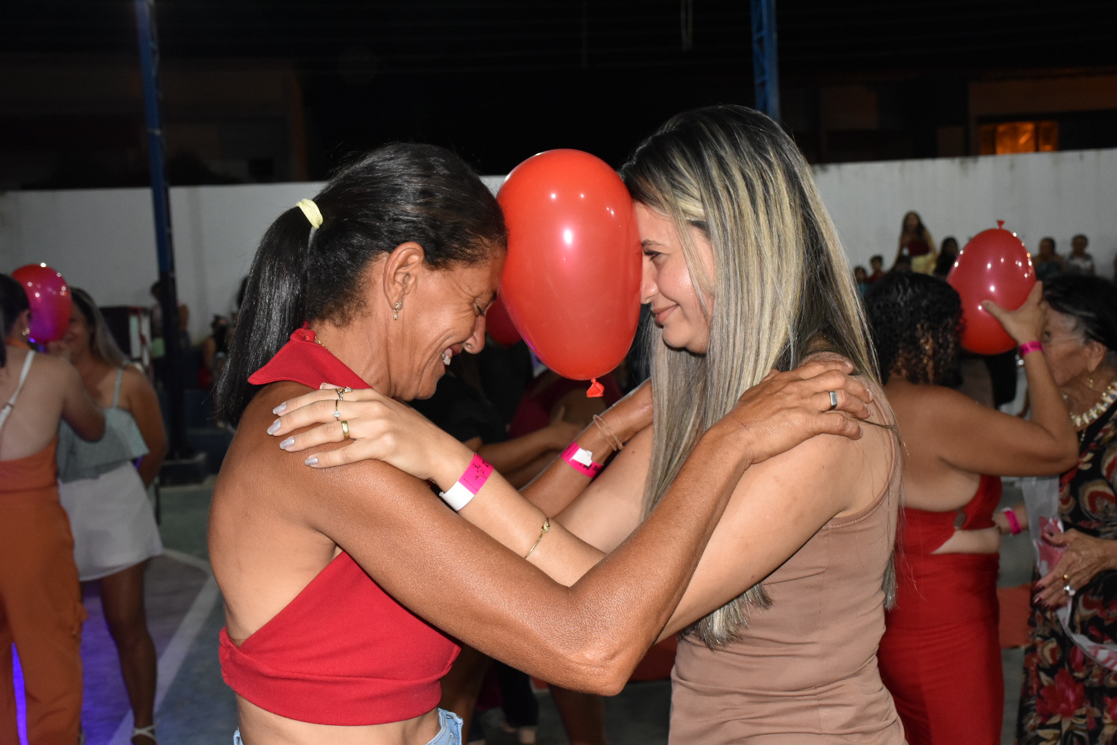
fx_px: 1257
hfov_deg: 47.9
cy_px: 372
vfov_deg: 33.0
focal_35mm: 40
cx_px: 558
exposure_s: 1/100
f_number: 5.6
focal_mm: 27
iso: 1600
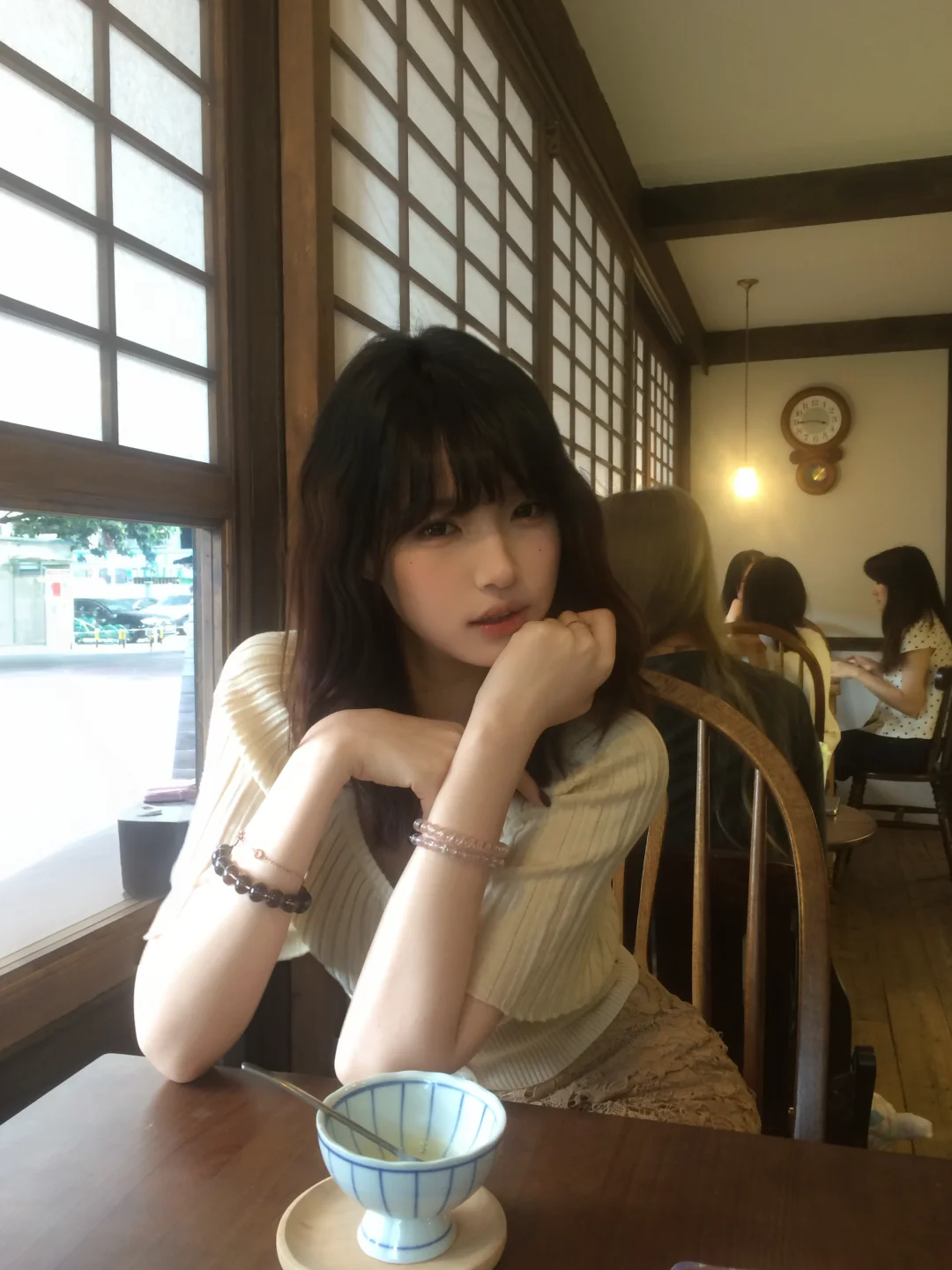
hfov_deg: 48.2
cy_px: 635
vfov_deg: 61.7
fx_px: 1063
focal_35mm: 29
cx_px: 476
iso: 100
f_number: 2.2
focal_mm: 4.15
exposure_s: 1/33
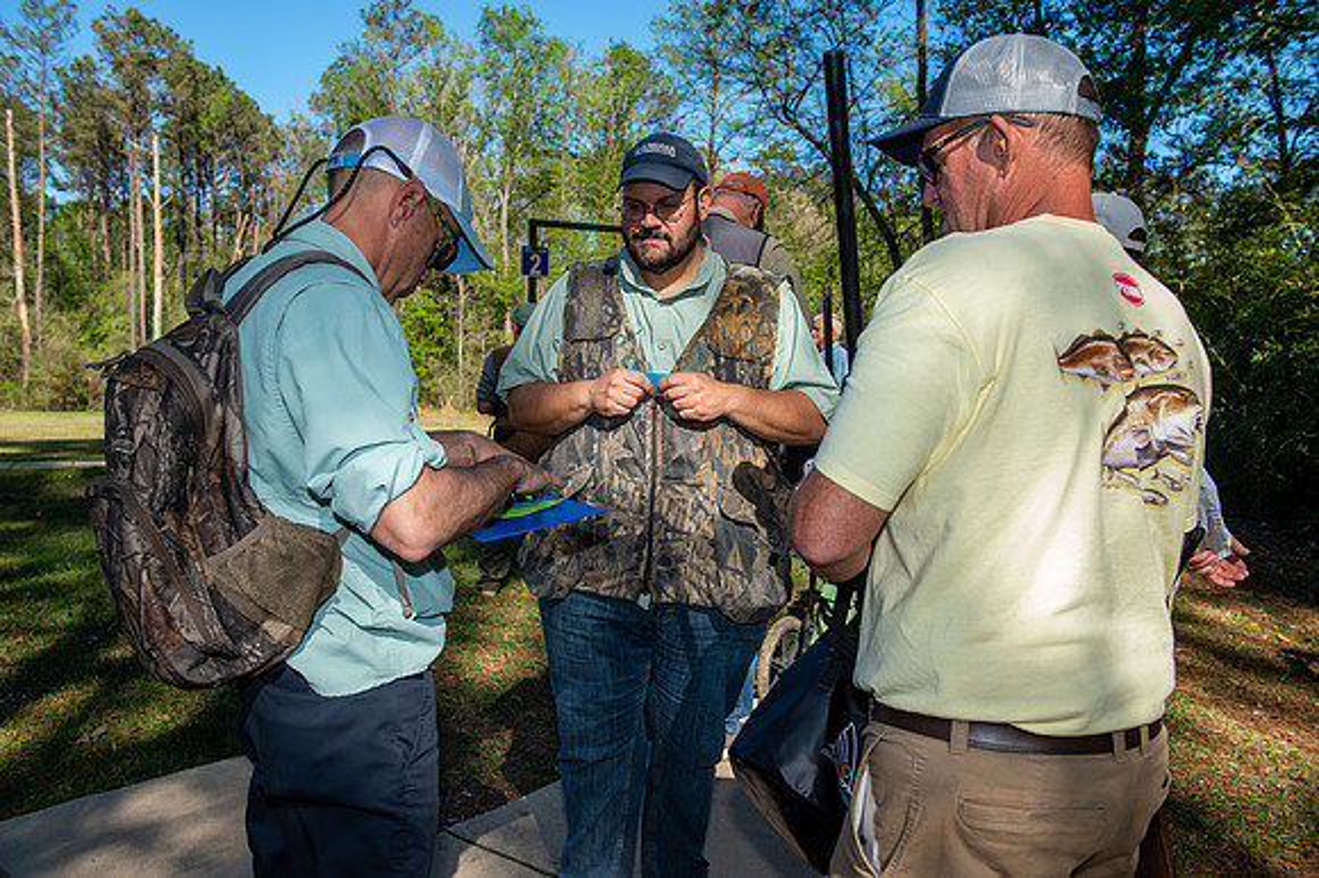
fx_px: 1135
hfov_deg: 60.3
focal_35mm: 31
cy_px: 439
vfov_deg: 42.3
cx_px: 660
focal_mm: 31
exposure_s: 1/250
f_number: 5.6
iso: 50
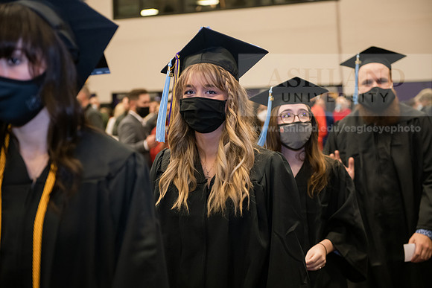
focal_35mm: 66
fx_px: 792
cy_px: 144
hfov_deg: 30.5
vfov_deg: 20.6
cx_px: 216
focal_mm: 66
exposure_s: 1/200
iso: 1600
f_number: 3.5
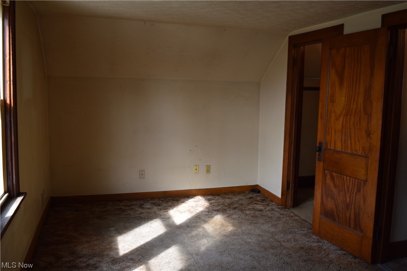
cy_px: 136
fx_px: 356
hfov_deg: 59.5
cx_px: 204
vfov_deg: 41.7
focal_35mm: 32
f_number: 5
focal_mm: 21
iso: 400
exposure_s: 1/125
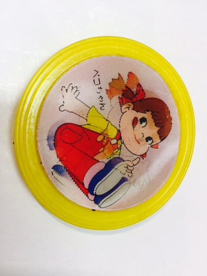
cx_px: 104
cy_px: 138
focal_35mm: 29
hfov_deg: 48.2
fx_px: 231
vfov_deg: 61.7
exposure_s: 1/33
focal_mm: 4.15
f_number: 2.2
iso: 64
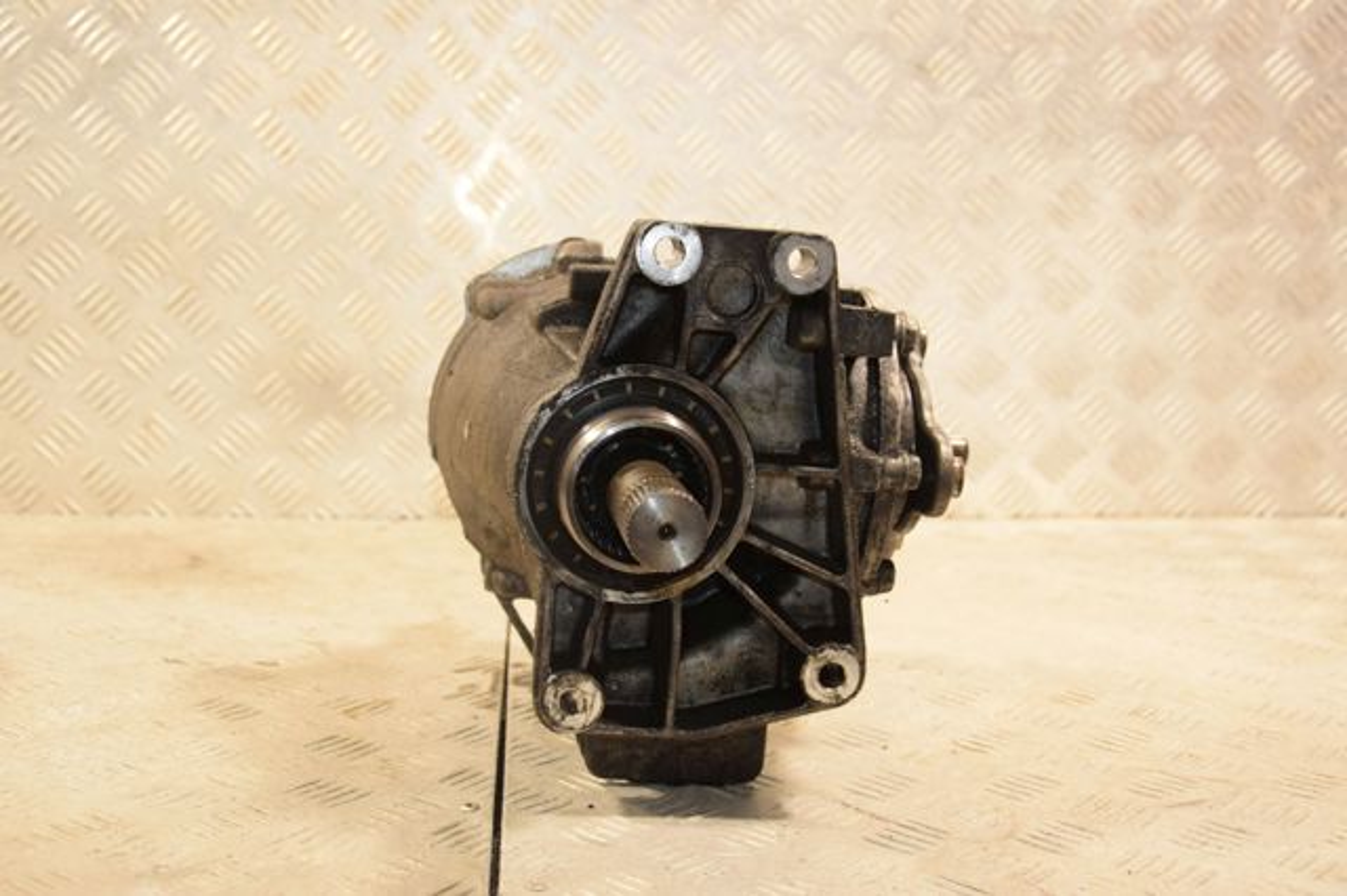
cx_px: 674
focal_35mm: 51
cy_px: 448
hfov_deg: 38.9
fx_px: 1907
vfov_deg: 26.5
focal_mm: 34
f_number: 5
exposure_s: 1/160
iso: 800
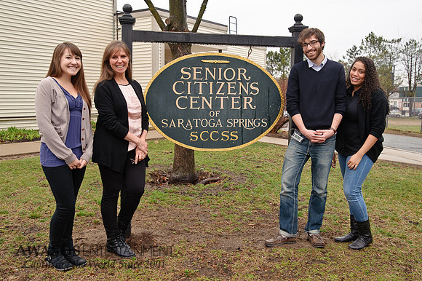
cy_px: 140
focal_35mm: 36
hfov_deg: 53.2
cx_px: 211
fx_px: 422
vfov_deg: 36.8
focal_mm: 36
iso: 320
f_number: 6.3
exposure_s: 1/60
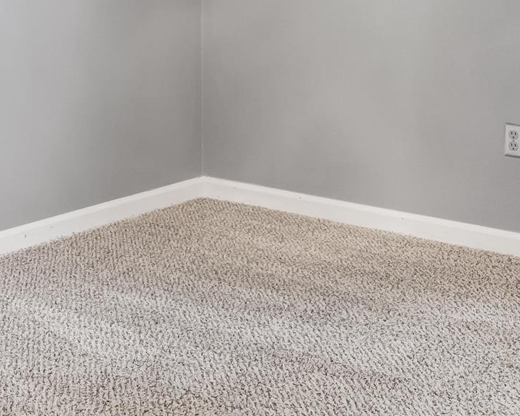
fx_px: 985
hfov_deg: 29.5
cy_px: -47
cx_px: 194
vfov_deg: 22.5
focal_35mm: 64
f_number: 7.1
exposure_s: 1/8
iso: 320
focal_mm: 16
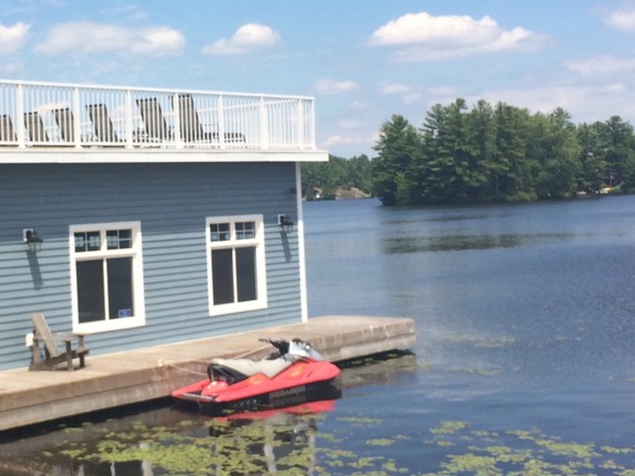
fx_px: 1174
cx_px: 134
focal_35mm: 64
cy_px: 189
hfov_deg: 29.6
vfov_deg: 22.9
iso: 32
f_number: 2.2
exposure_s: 1/2053
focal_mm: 4.15
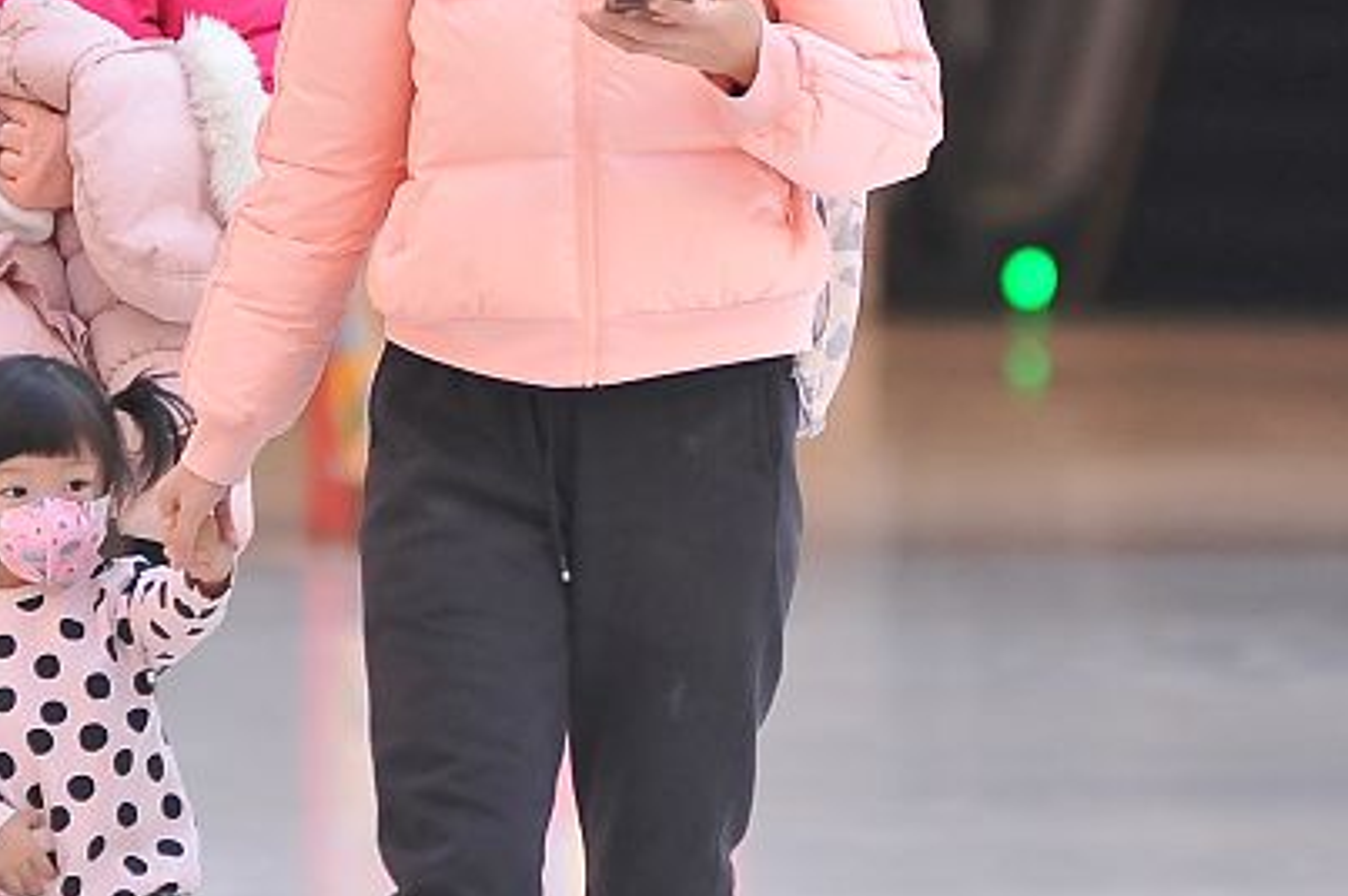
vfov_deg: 2.3
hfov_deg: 3.5
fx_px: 22298
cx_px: 582
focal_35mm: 596
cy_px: 418
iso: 2000
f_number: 3.2
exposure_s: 1/640
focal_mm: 200
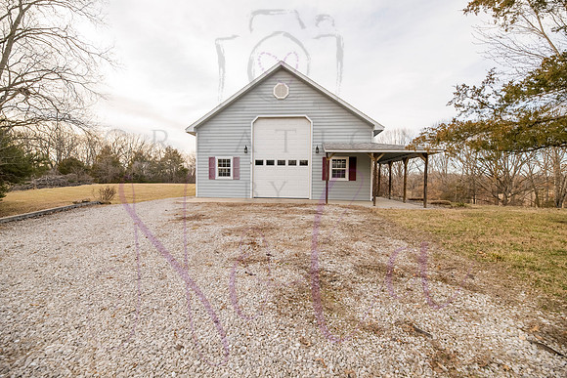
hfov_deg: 104.2
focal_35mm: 14
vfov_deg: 81.2
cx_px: 284
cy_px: 189
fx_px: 221
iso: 400
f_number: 5
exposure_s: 1/640
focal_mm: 14
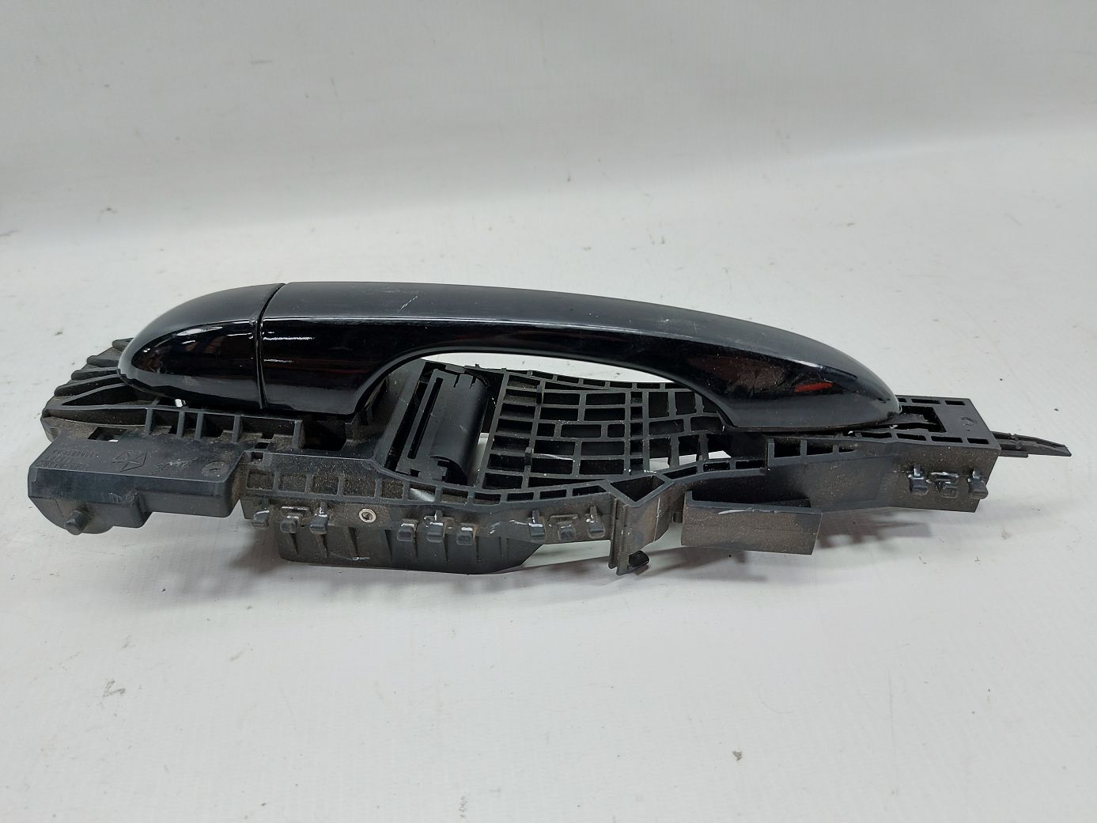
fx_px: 761
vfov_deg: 56.8
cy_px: 412
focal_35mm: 24
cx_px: 548
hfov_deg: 71.6
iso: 64
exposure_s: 1/50
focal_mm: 5.23
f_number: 1.8
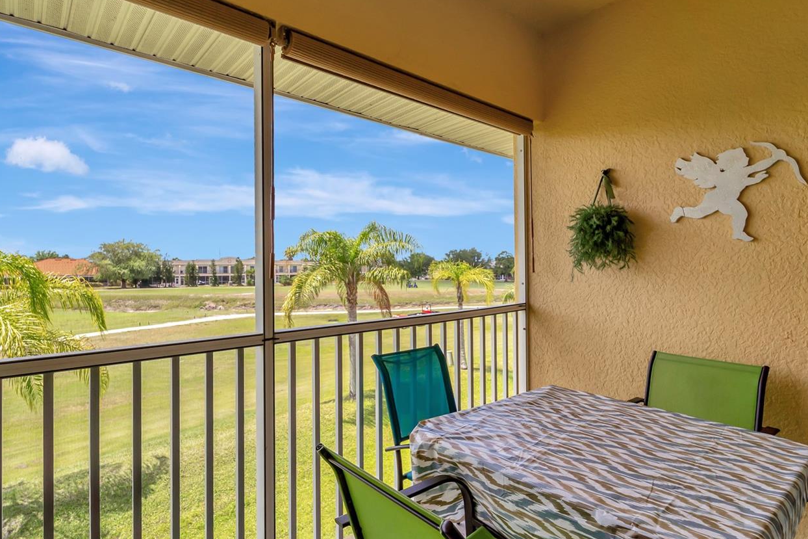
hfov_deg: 89.9
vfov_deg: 67.4
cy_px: 266
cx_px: 376
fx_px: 404
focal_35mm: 18
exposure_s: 1/250
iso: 250
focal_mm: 14
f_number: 9
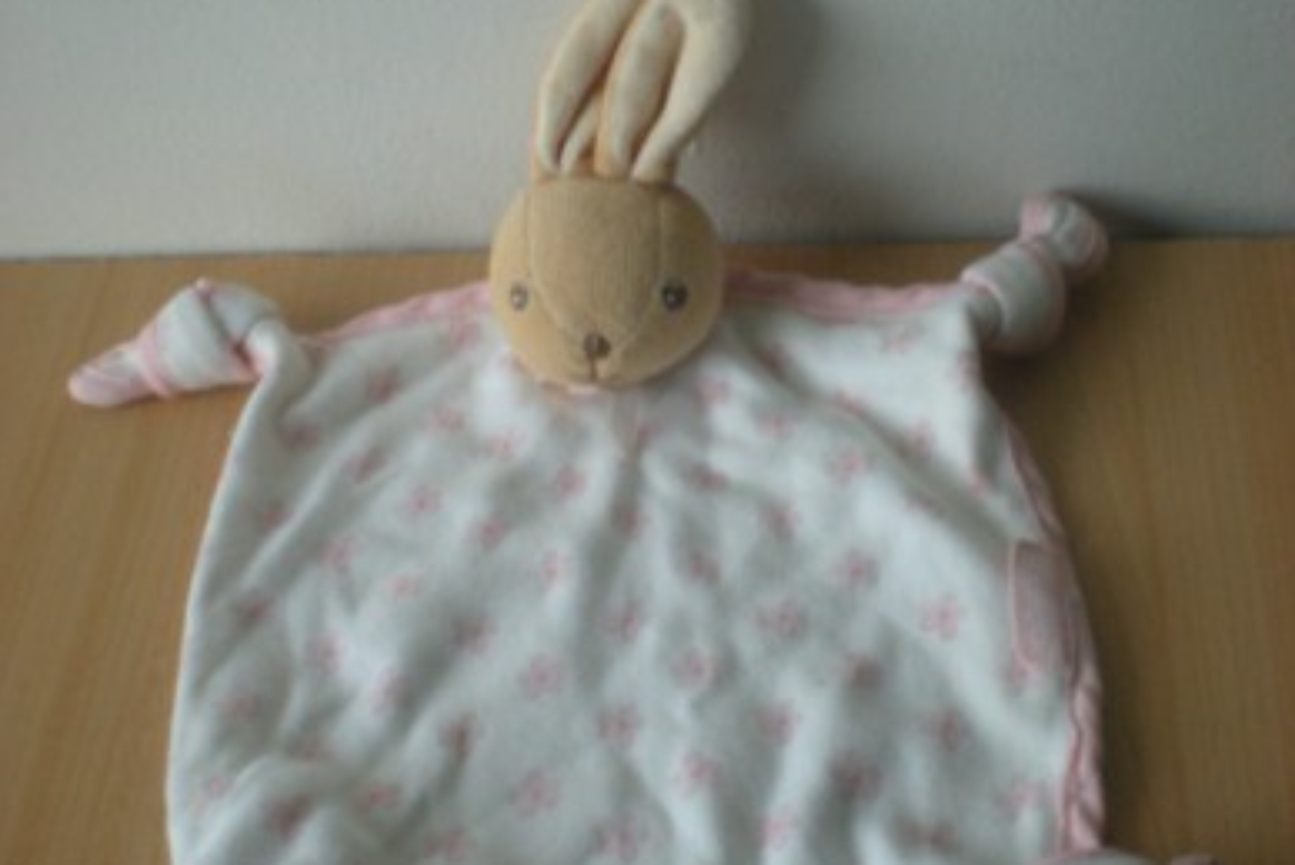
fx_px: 1907
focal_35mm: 53
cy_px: 471
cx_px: 648
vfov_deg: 25.5
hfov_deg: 37.5
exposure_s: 1/9.8
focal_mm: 6.3
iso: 200
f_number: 3.1
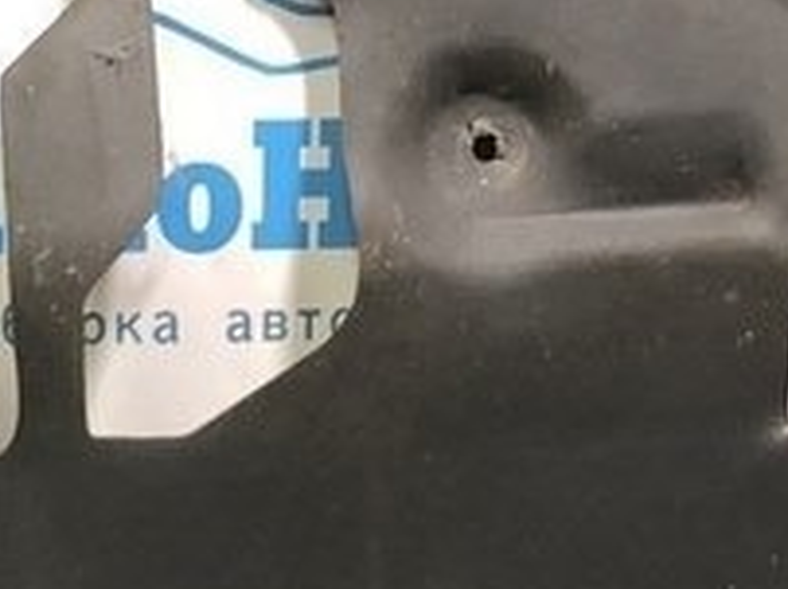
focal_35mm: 142
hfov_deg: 13.6
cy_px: 1147
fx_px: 3229
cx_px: -137
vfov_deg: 9.8
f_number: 1.8
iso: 40
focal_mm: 4
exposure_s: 1/17
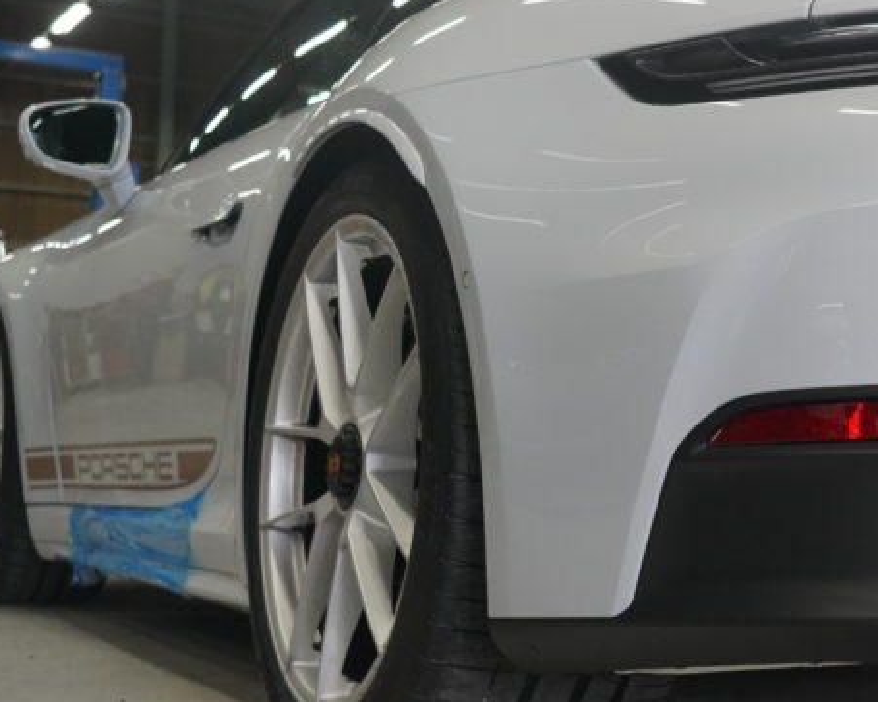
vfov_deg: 21.2
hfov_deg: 24.9
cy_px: 421
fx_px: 1871
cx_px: 915
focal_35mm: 72
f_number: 4.5
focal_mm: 34
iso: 3200
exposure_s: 1/160
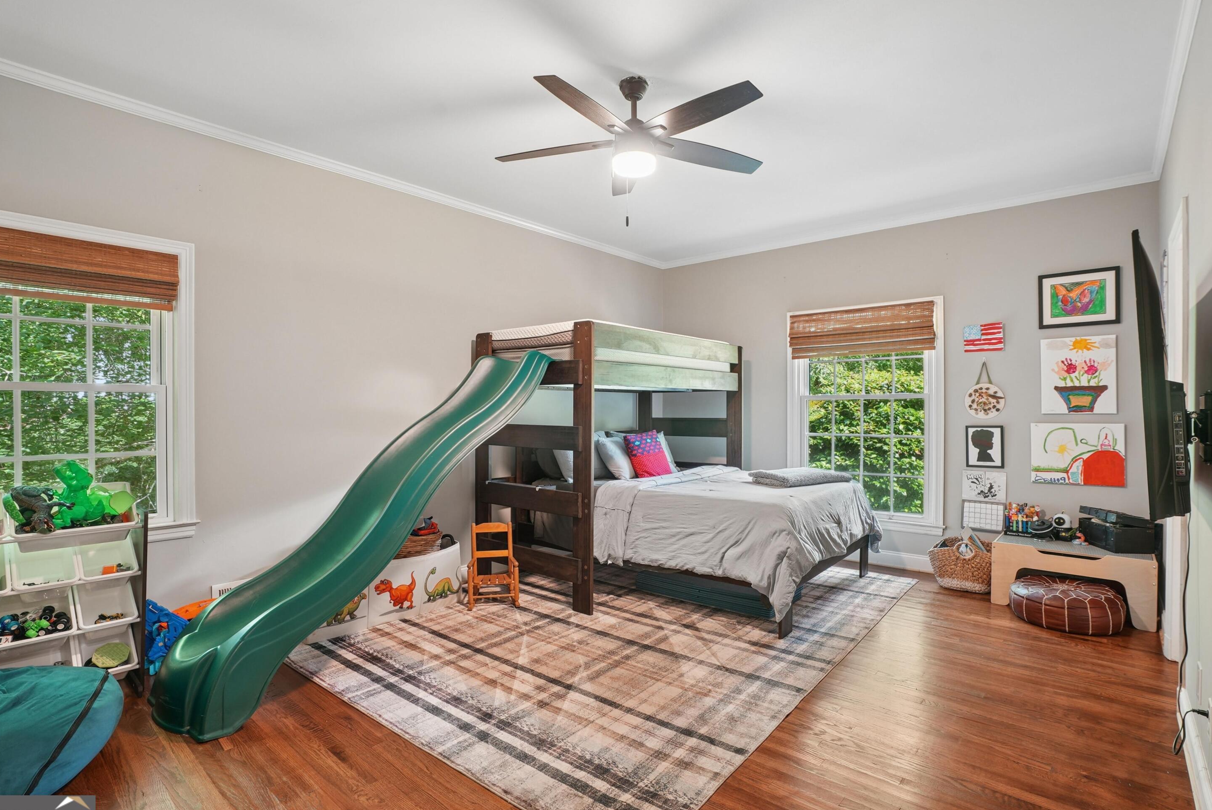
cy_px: 408
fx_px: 573
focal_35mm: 17
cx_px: 611
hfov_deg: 93.2
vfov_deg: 70.5
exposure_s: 1/2
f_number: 8
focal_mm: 16
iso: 320
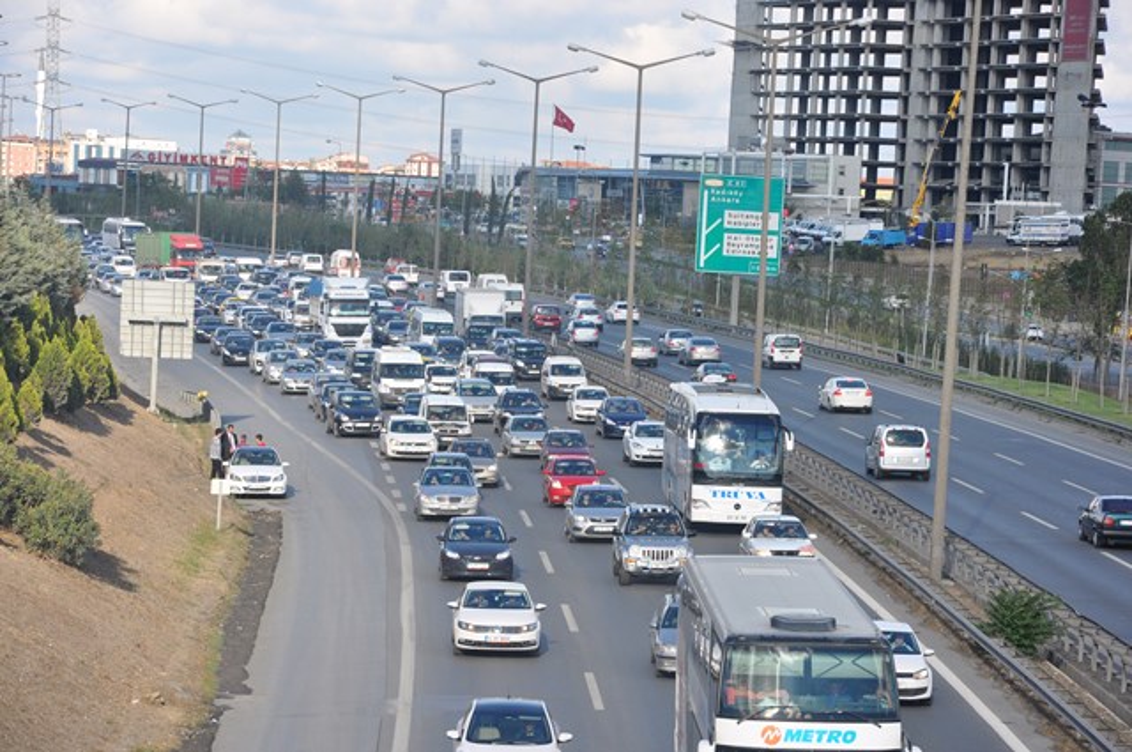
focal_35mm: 158
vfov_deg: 8.7
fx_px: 4946
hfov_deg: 13.1
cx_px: 566
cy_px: 376
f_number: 11
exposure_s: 1/500
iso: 400
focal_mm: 105
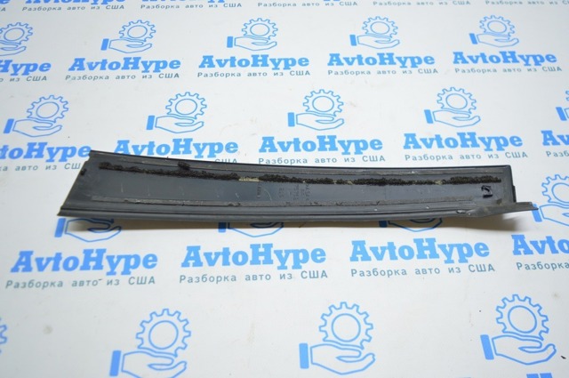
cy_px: 189
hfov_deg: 59.6
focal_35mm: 32
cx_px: 284
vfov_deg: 41.6
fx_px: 497
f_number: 3.8
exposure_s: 1/50
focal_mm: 21
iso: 400
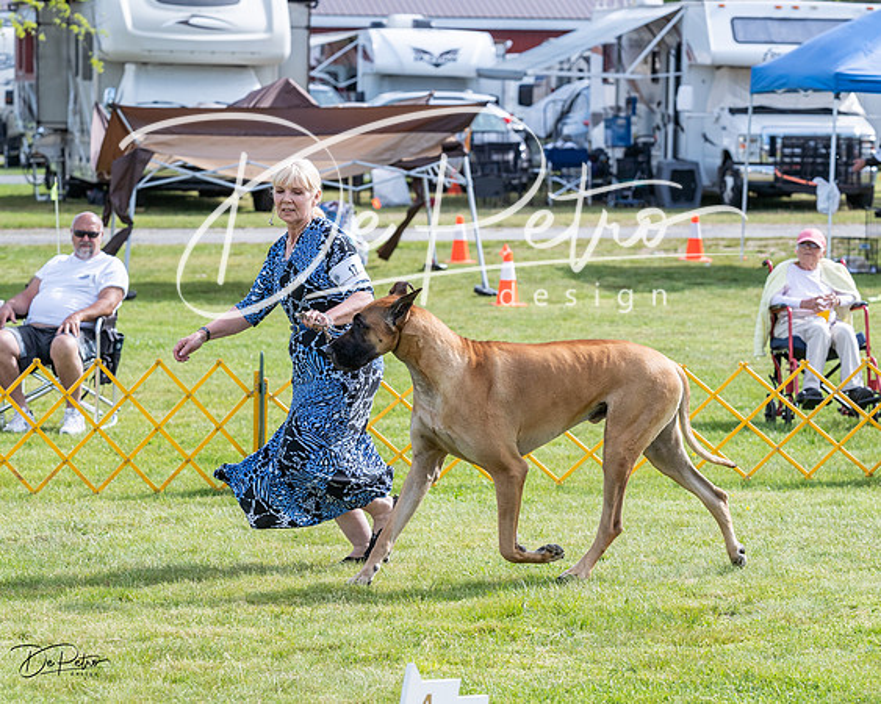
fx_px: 3712
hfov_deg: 13.5
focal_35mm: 142
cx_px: 479
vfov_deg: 10.8
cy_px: 307
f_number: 5.6
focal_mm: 112
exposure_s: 1/1250
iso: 500
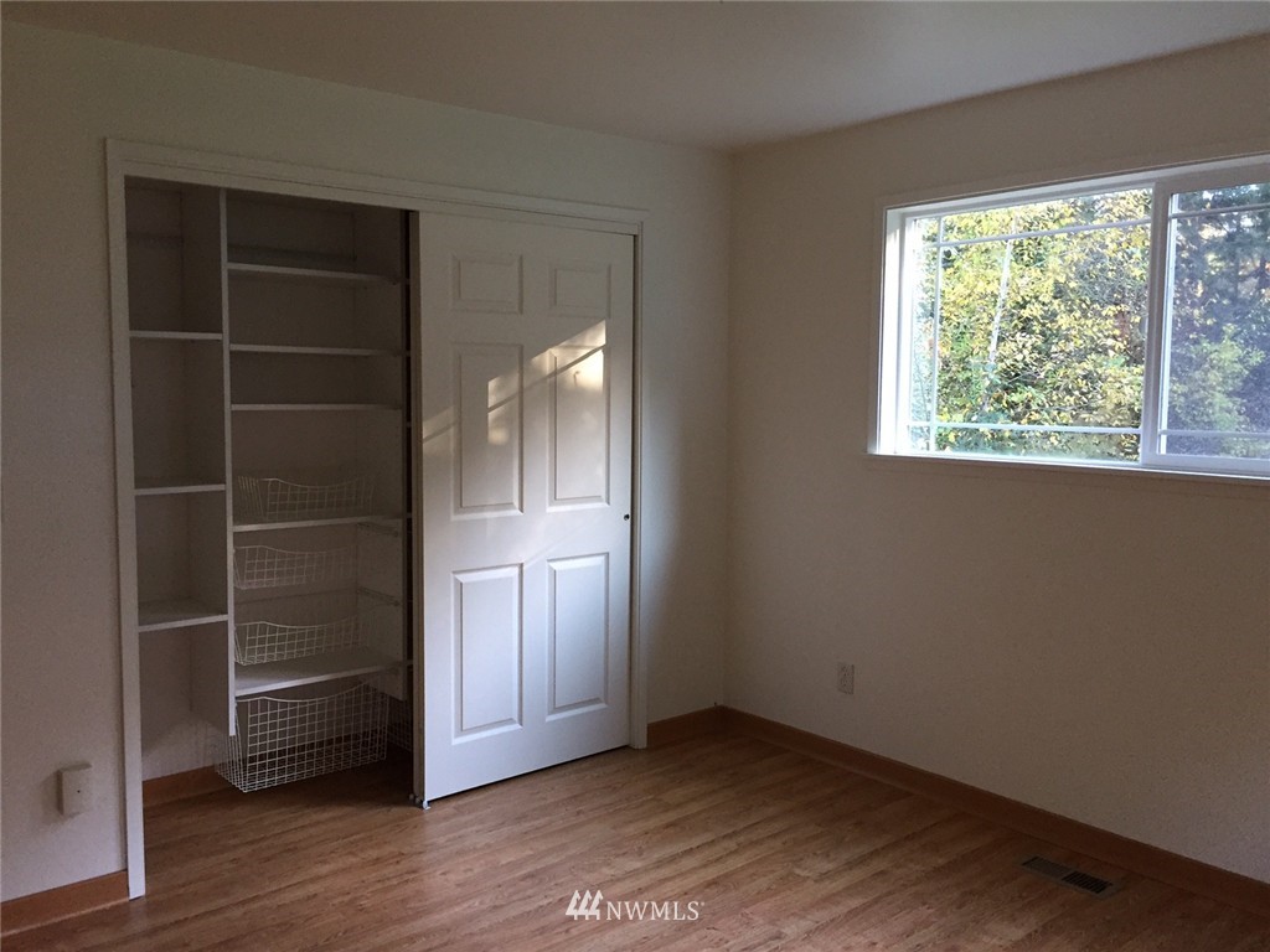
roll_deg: -1.4
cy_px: 476
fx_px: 1064
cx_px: 635
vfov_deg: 48.2
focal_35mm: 29
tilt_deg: -5.1
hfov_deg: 61.7
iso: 125
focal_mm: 4.15
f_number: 2.2
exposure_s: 1/30
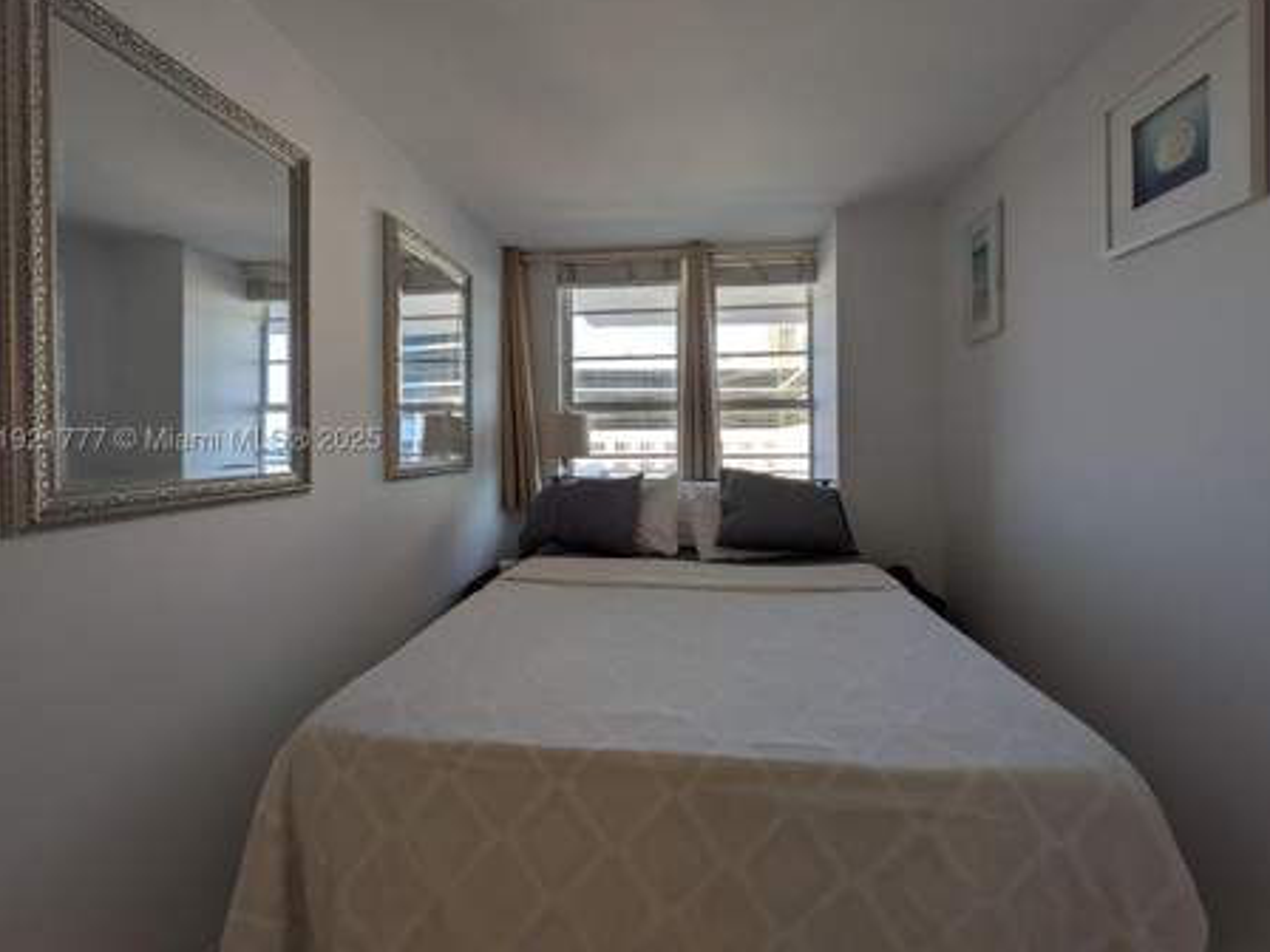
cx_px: 632
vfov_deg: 81.6
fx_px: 550
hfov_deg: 98.2
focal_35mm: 15
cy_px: 445
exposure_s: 1/100
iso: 70
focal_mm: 1.83
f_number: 2.2
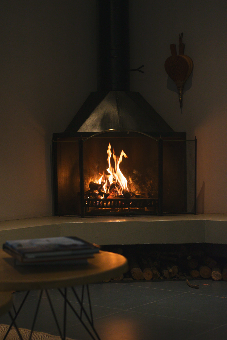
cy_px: 170
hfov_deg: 18.2
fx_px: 709
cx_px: 114
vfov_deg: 27.0
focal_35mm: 75
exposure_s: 1/100
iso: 800
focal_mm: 50
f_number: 2.8
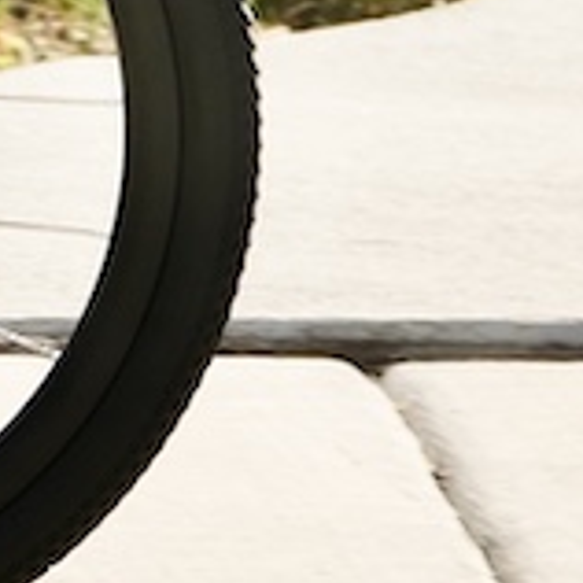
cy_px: -653
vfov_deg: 1.5
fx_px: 22808
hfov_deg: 1.5
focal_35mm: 1197
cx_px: -1321
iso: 125
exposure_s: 1/600
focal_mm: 124.3
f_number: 5
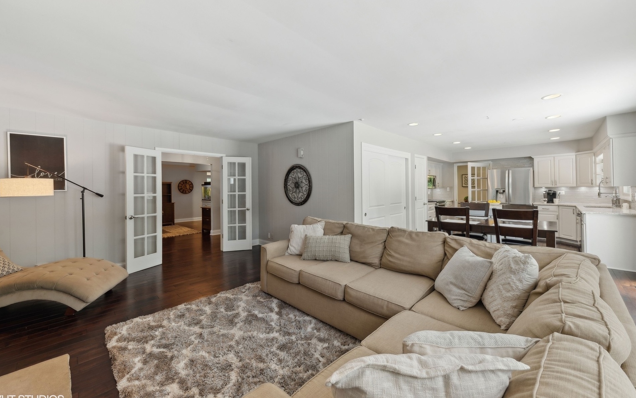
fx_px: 243
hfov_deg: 105.3
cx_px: 314
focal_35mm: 14
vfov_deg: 78.5
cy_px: 183
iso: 200
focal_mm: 13
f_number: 9
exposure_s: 1/3.33
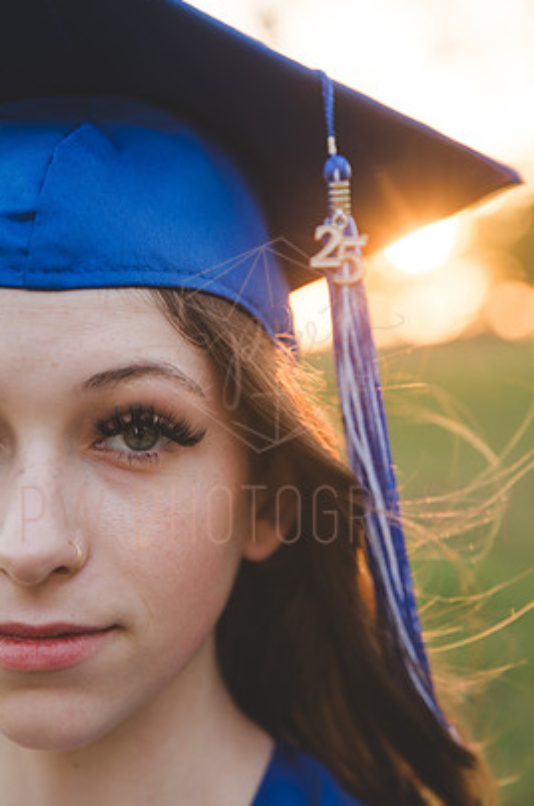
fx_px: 1741
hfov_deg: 17.4
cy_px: 389
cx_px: 270
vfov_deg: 26.0
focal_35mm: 78
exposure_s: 1/200
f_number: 3.2
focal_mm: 70
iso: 100
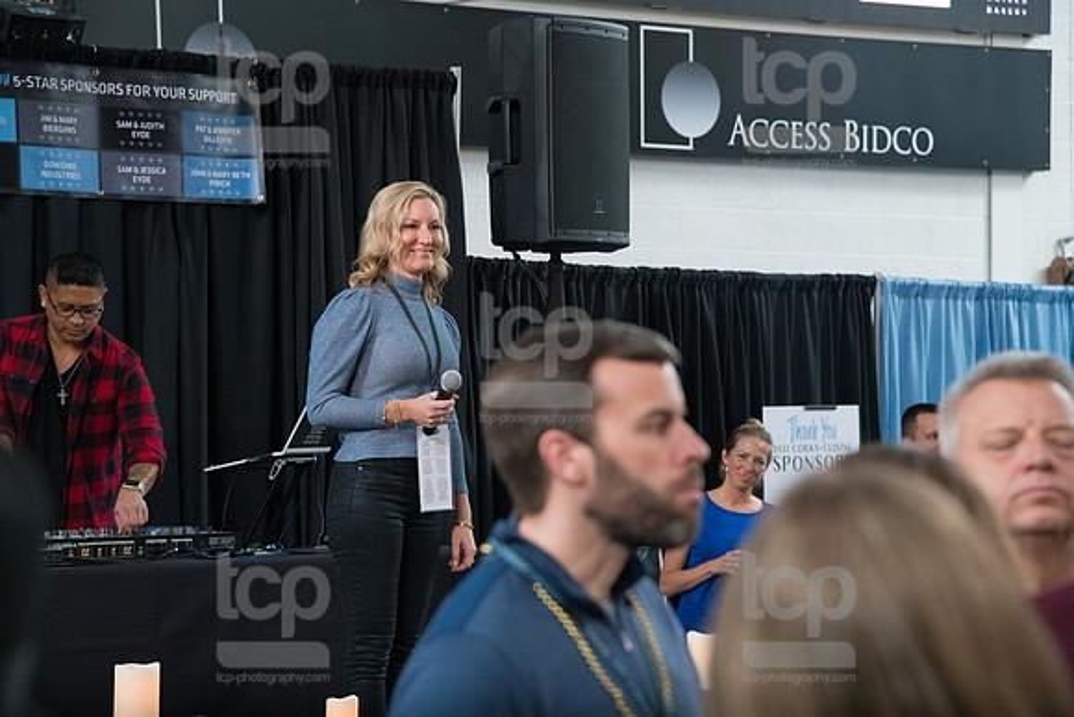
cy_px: 358
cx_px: 537
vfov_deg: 11.4
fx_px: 3581
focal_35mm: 120
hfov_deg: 17.1
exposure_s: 1/250
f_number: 5.6
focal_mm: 120
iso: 4000
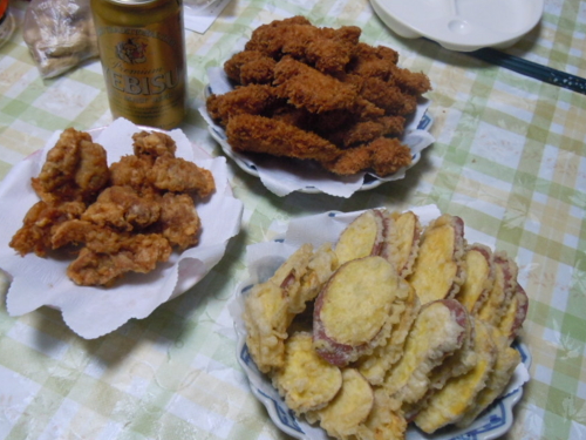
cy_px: 243
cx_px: 271
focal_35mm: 36
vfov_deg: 39.6
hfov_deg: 51.3
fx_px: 609
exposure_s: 1/30
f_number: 3.5
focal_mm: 5.4
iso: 400
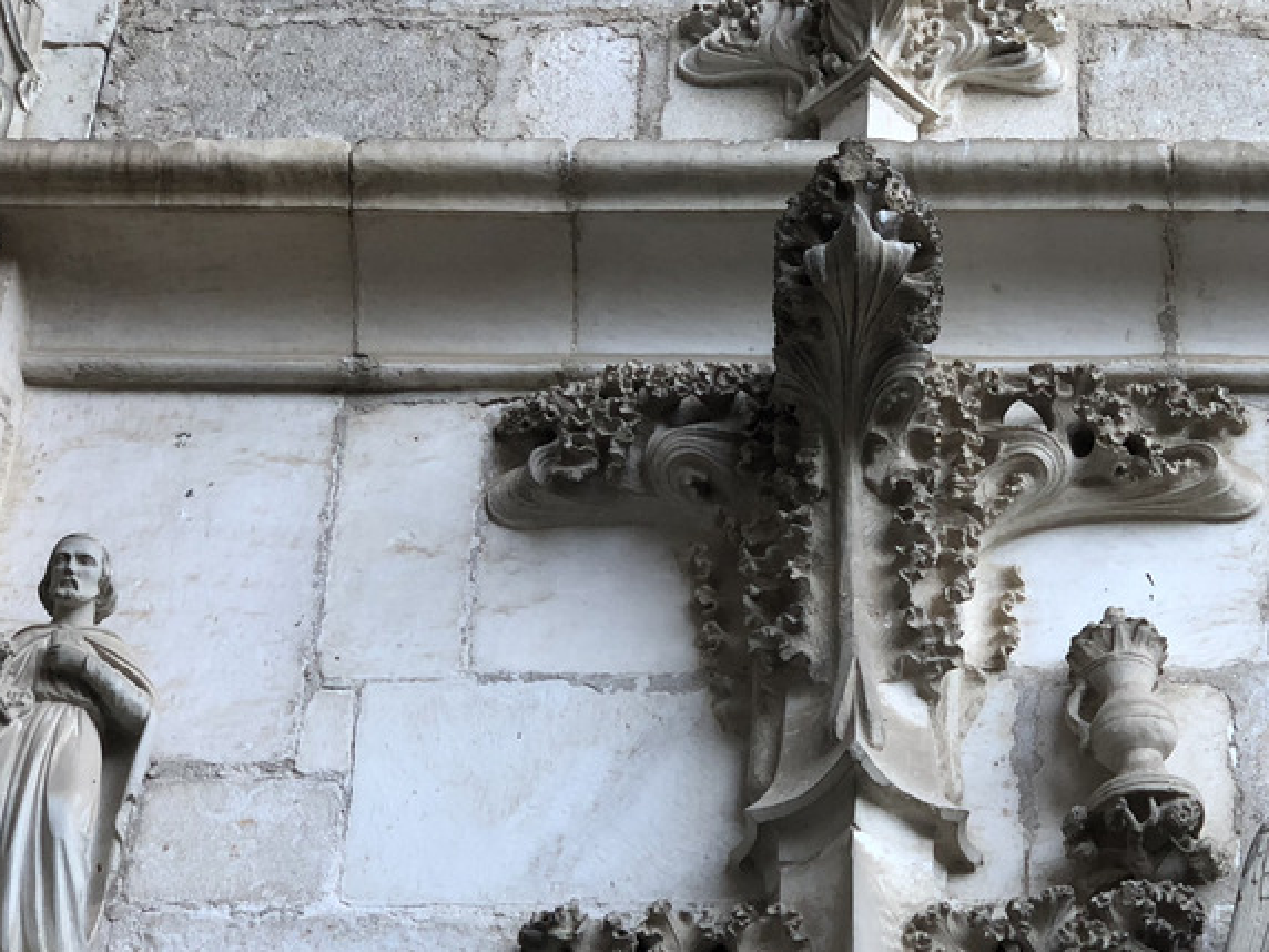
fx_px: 3996
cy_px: 630
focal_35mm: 109
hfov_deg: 17.9
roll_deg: +1.3
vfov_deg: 13.6
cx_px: 932
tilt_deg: +43.2
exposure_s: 1/60
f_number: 2.4
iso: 25
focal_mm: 6
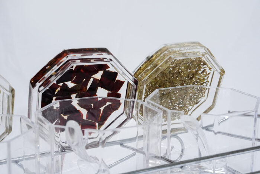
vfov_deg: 19.5
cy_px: 87
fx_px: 506
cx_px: 130
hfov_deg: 28.8
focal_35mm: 70
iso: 6400
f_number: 16
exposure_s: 1/160
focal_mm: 70
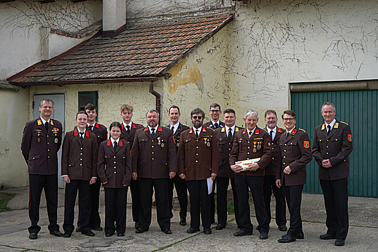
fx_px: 525
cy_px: 126
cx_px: 189
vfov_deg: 27.0
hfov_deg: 39.6
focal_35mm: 50
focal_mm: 50
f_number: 4.5
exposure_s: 1/1000
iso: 200
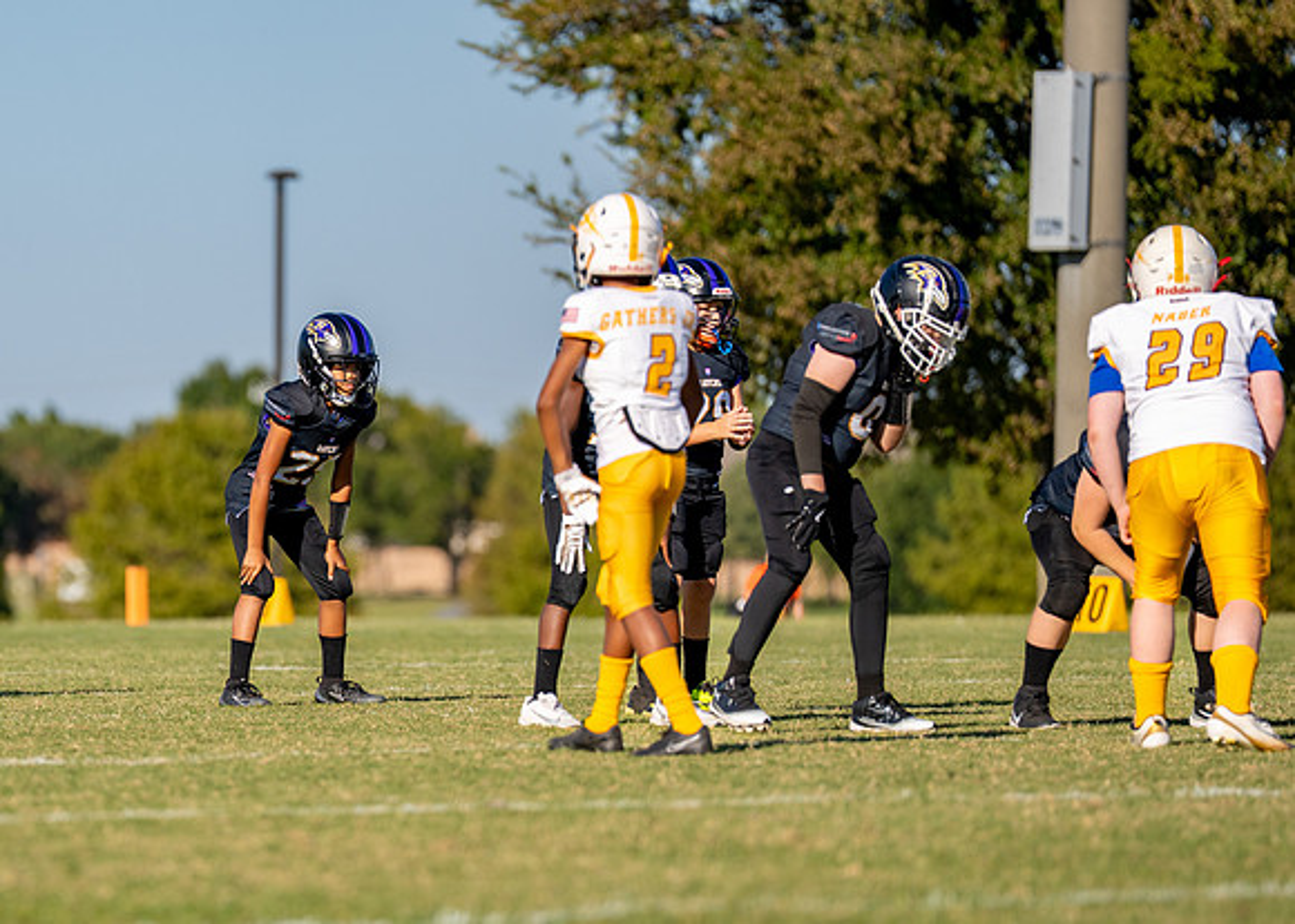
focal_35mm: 307
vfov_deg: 4.7
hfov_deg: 6.6
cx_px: 299
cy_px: 501
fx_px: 11271
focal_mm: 200
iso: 160
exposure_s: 1/4000
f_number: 2.8
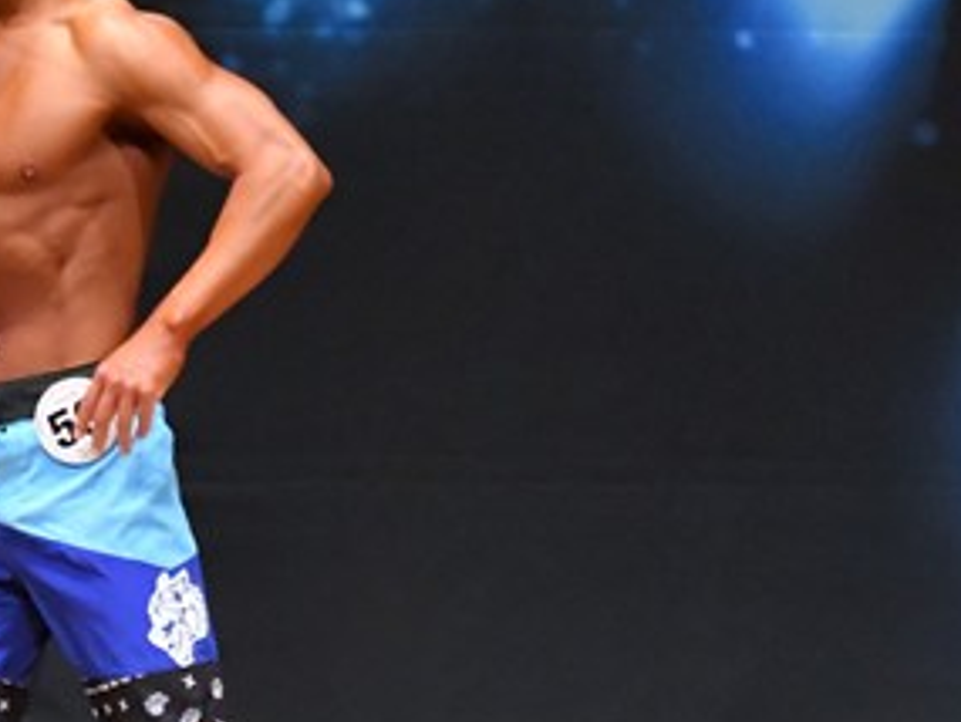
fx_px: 19580
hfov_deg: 2.8
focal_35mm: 705
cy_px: 476
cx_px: -35
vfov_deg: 2.1
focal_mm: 180
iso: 8000
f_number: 5.6
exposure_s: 1/400
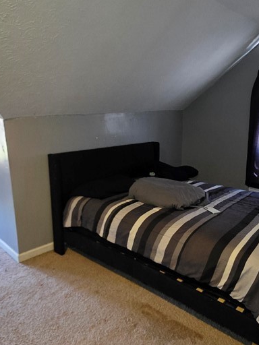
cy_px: 157
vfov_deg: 67.2
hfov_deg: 52.7
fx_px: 259
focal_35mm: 26
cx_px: 154
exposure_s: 1/60
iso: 1000
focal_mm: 2.2
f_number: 1.9
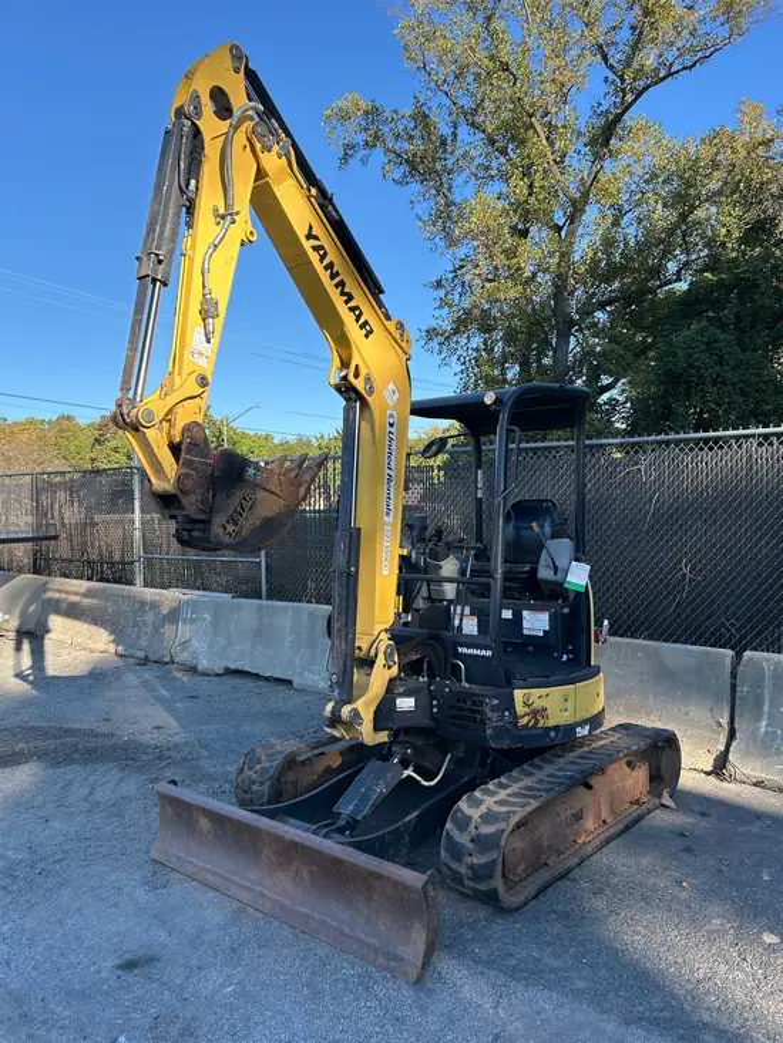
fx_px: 784
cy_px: 522
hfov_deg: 53.1
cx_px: 392
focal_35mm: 26
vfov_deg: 67.3
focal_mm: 5.7
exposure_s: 1/1196
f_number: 1.5
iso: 50
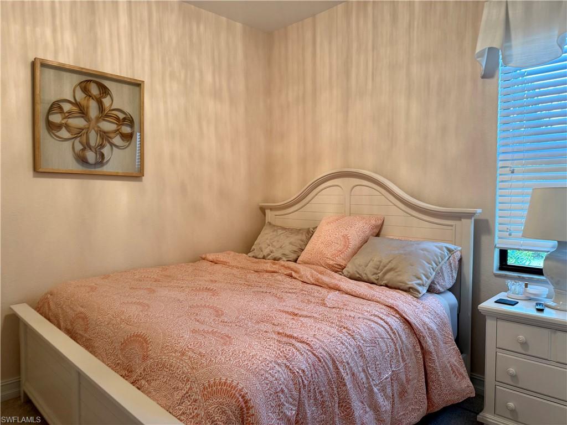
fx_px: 393
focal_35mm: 24
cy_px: 212
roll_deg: +0.7
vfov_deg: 56.8
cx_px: 284
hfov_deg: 71.6
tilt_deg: +0.0
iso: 125
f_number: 1.78
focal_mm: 6.76
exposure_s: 1/60
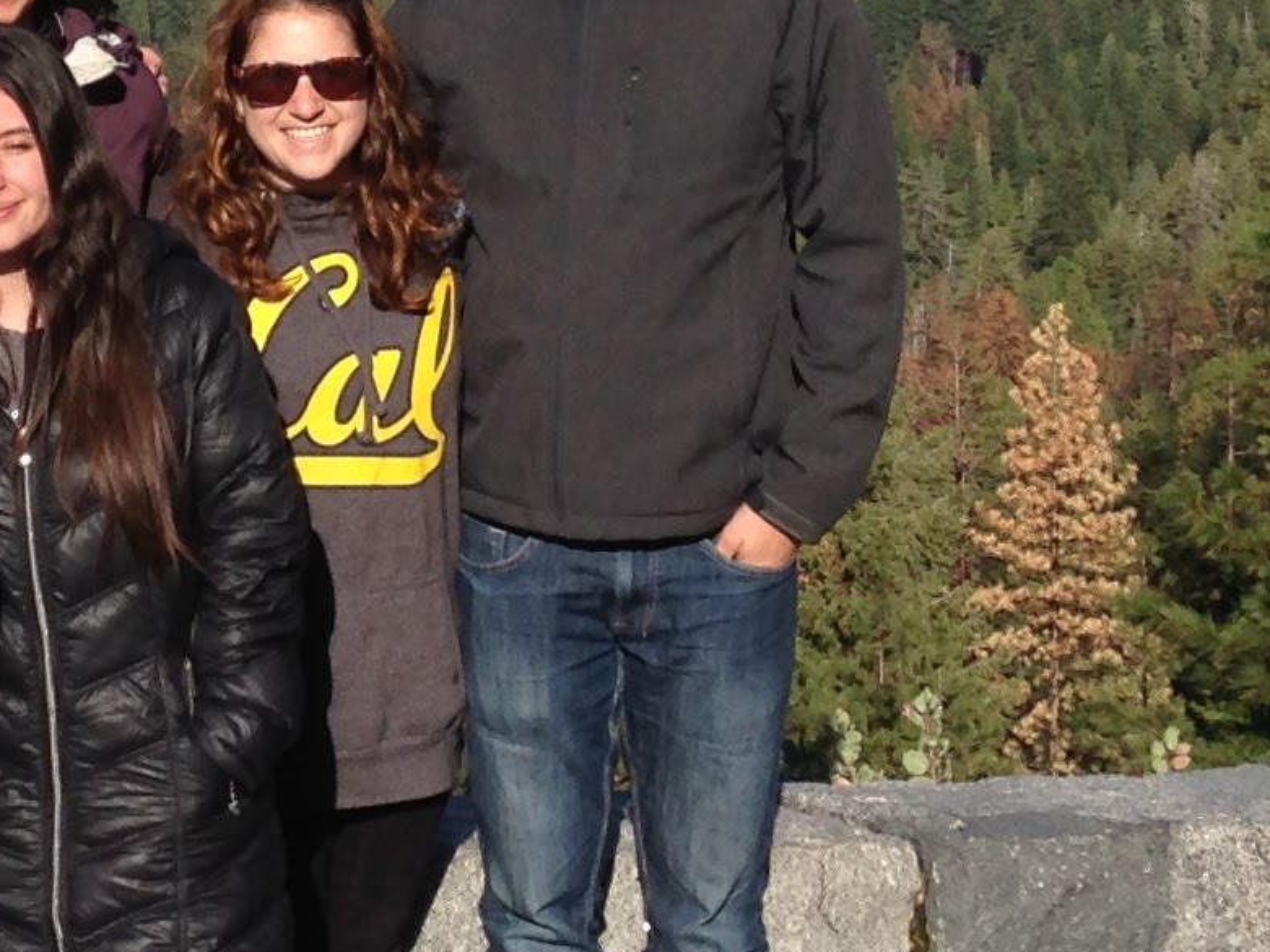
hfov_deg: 14.0
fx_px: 5061
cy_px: 78
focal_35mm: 138
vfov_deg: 10.7
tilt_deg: -5.6
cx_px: -146
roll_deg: +1.0
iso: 50
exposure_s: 1/1466
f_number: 2.4
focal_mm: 4.12
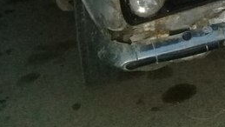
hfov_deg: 24.2
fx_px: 513
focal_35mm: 86
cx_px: 188
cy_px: -67
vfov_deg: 13.2
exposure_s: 1/15
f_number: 2.2
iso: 640
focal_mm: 3.3
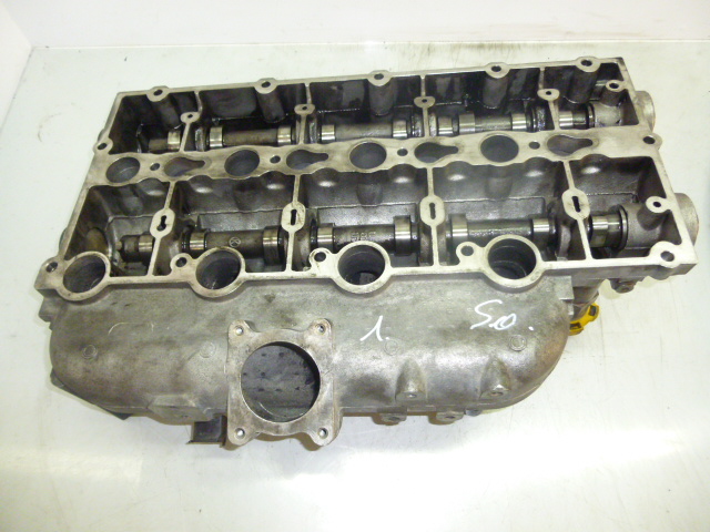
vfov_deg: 54.9
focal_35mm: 25
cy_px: 266
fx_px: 513
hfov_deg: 69.4
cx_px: 355
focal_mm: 4.5
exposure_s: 1/60
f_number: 3.1
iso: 400
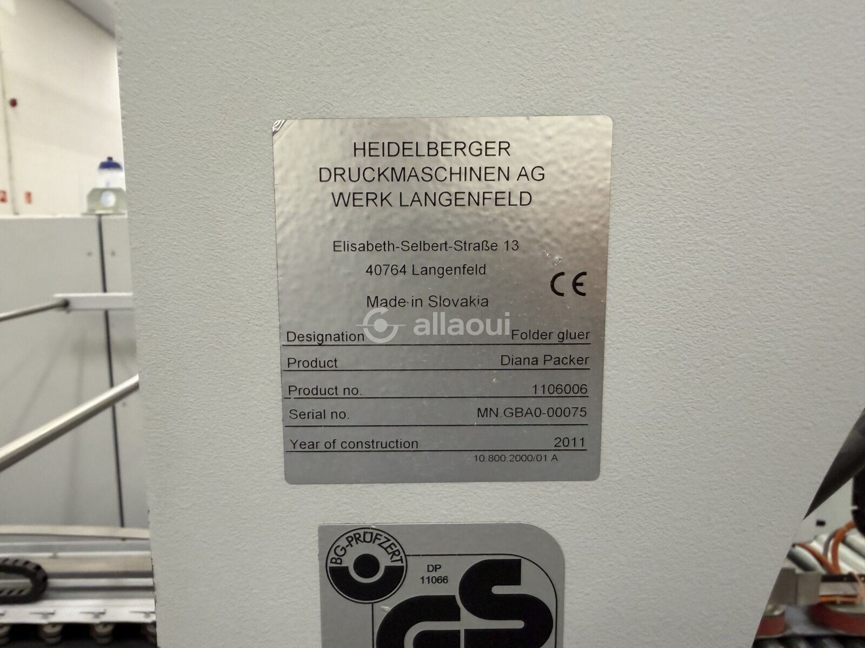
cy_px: 324
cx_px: 432
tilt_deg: -7.7
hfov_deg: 71.6
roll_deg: +0.9
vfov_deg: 56.8
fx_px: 600
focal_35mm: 24
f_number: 2.2
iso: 250
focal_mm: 2.22
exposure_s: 1/50
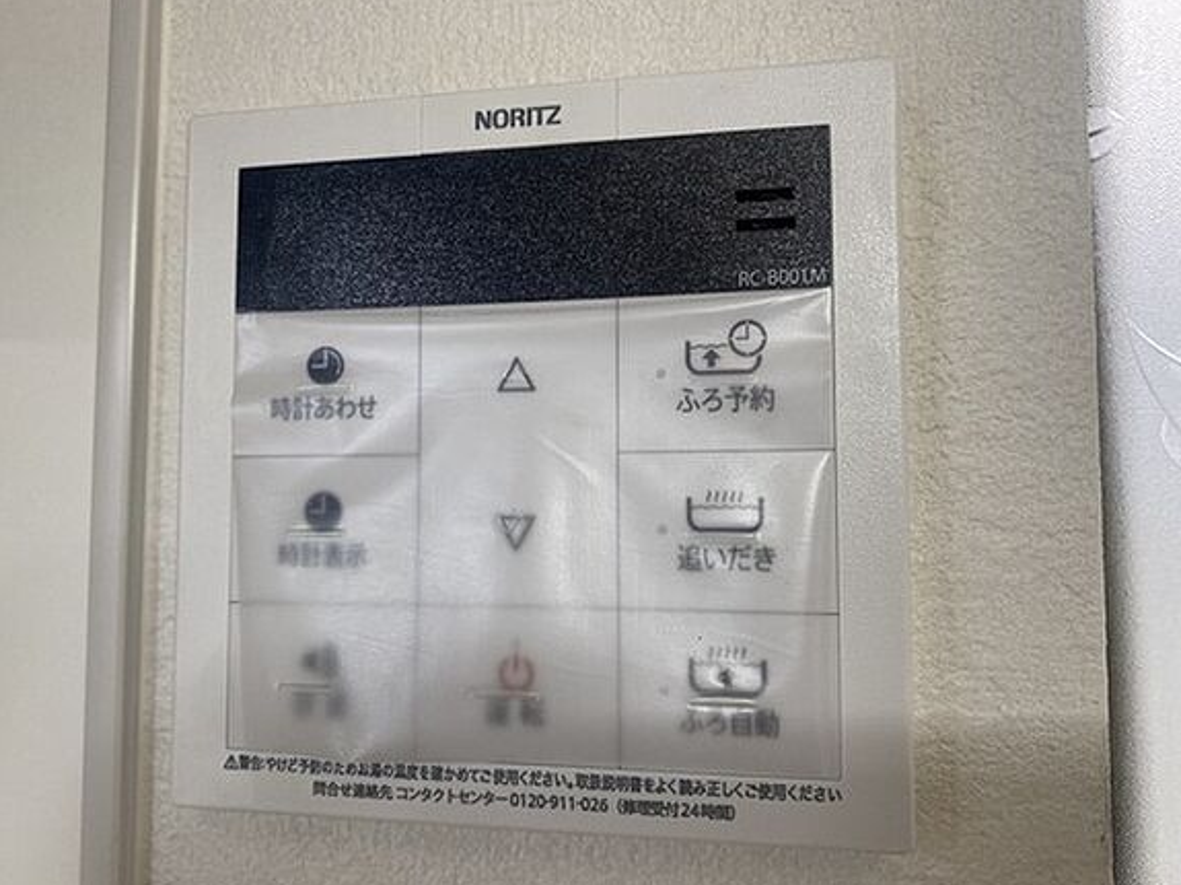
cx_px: 556
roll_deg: -0.4
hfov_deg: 61.6
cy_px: 469
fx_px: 989
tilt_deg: +3.4
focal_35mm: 29
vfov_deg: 48.2
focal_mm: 4.25
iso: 100
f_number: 1.8
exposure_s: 1/120
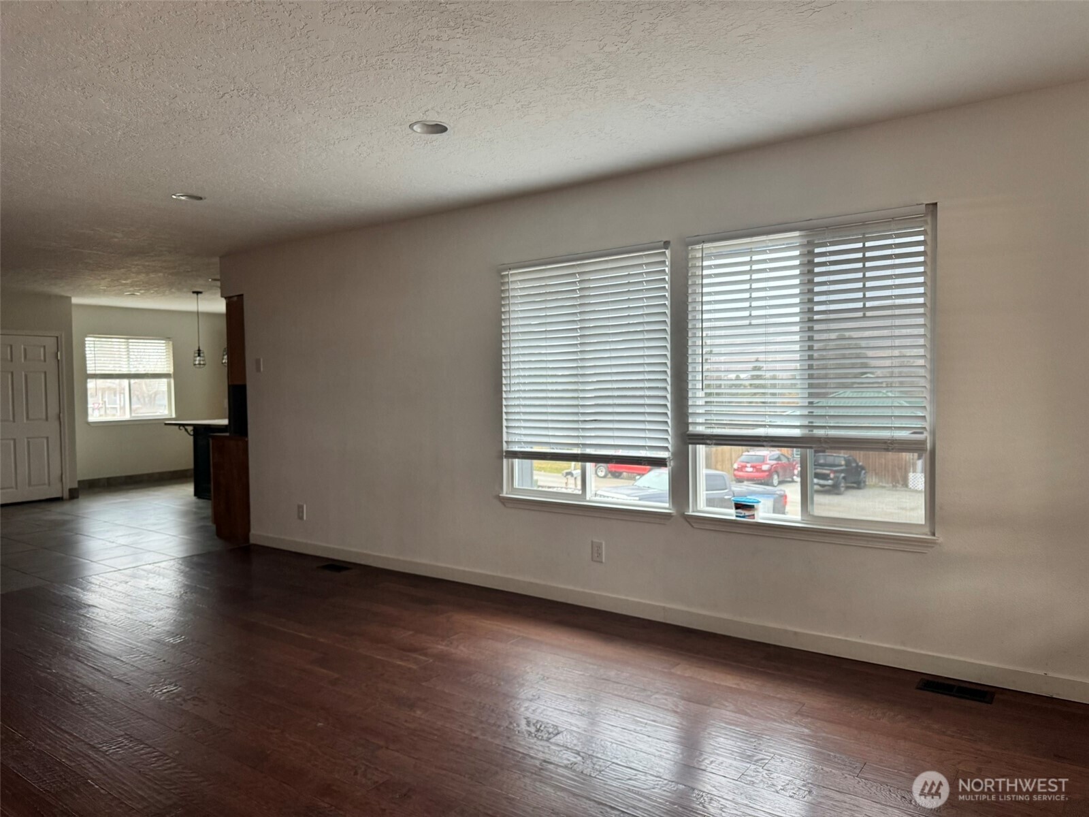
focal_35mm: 24
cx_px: 544
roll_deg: +1.0
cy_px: 408
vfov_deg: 56.8
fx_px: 755
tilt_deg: -2.4
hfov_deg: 71.6
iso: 200
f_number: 1.78
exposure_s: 1/88
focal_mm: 6.76
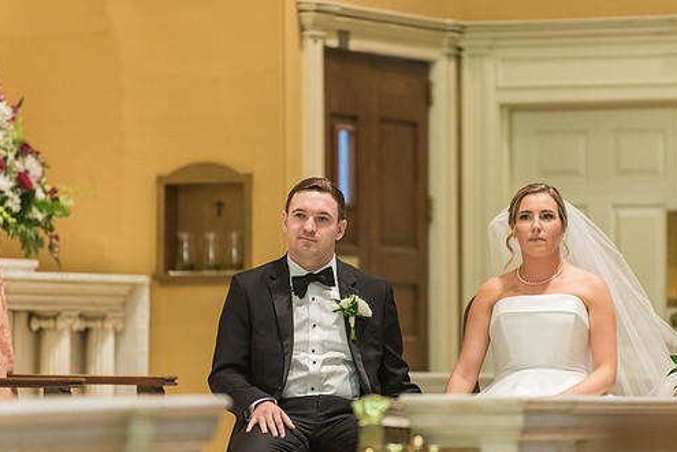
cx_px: 391
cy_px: 248
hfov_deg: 8.5
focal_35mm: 242
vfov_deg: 5.7
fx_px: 4551
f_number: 2.8
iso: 2000
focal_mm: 200
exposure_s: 1/160
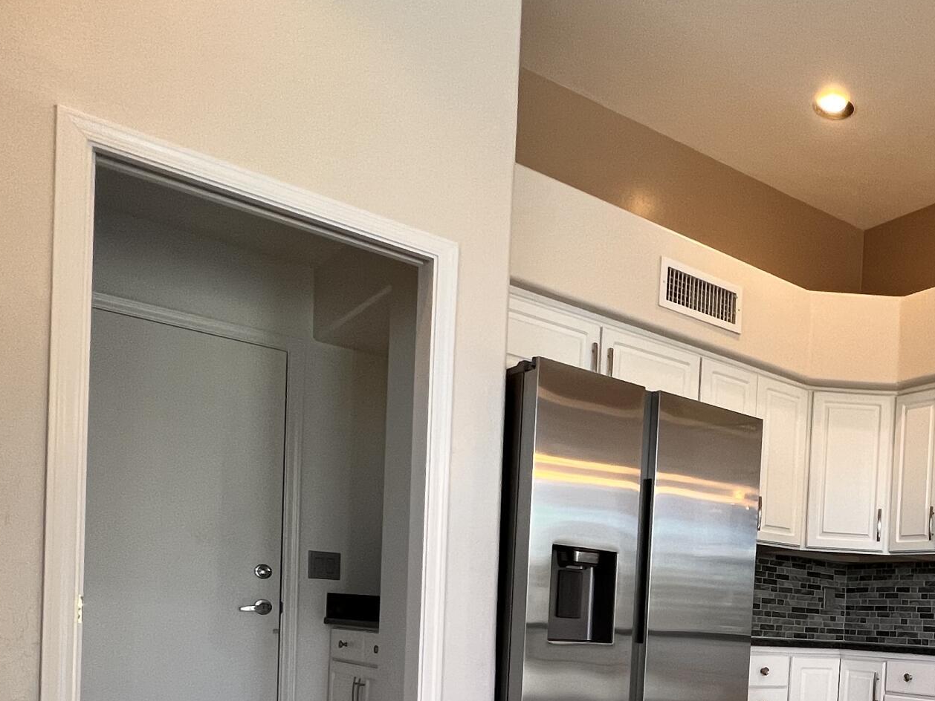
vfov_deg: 41.0
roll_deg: -2.5
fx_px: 837
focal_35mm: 31
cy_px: 662
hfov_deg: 49.8
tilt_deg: -2.1
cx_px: 890
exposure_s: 1/120
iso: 125
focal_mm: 1.57
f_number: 1.8
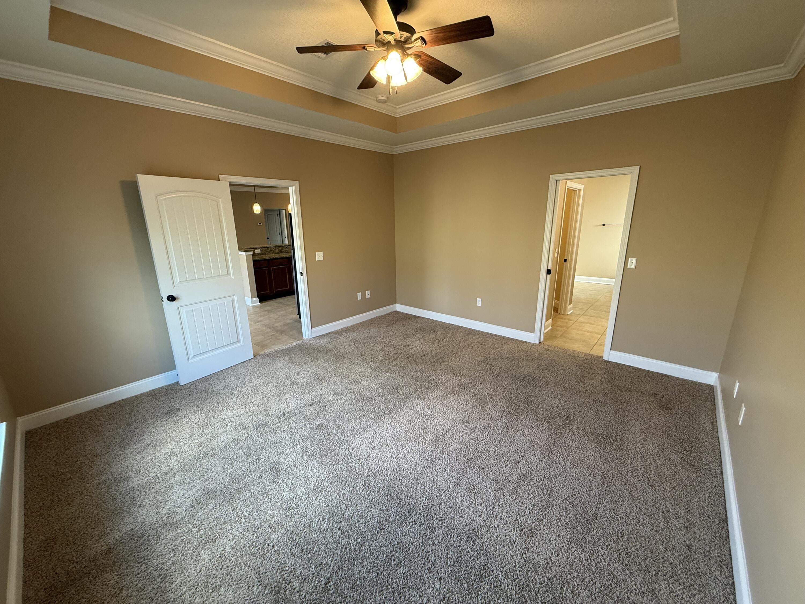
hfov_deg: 102.1
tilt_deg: -14.8
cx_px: 402
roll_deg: +0.1
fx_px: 326
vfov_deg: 85.7
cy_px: 302
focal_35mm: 14
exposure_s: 1/60
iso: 160
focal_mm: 2.22
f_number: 2.2
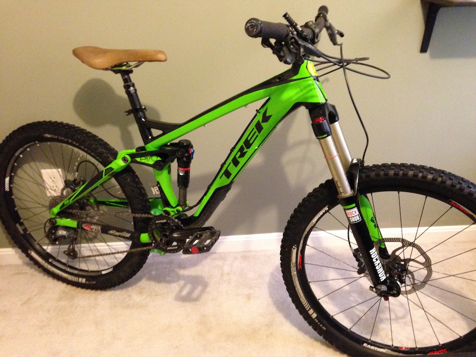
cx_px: 238
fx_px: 454
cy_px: 178
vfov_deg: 42.9
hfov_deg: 55.4
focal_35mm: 33
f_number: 2.4
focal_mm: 4.12
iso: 500
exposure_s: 1/15
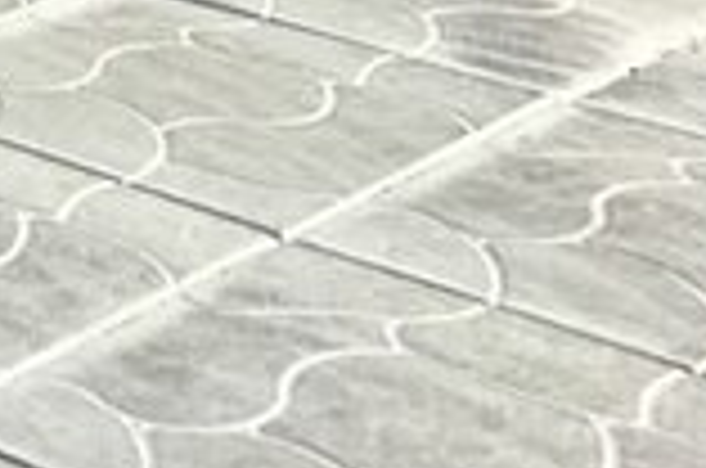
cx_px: -769
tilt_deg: -4.7
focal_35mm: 127
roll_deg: +0.8
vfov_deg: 9.6
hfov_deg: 13.5
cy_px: -619
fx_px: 2486
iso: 25
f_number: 2.2
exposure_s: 1/1131
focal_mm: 4.15
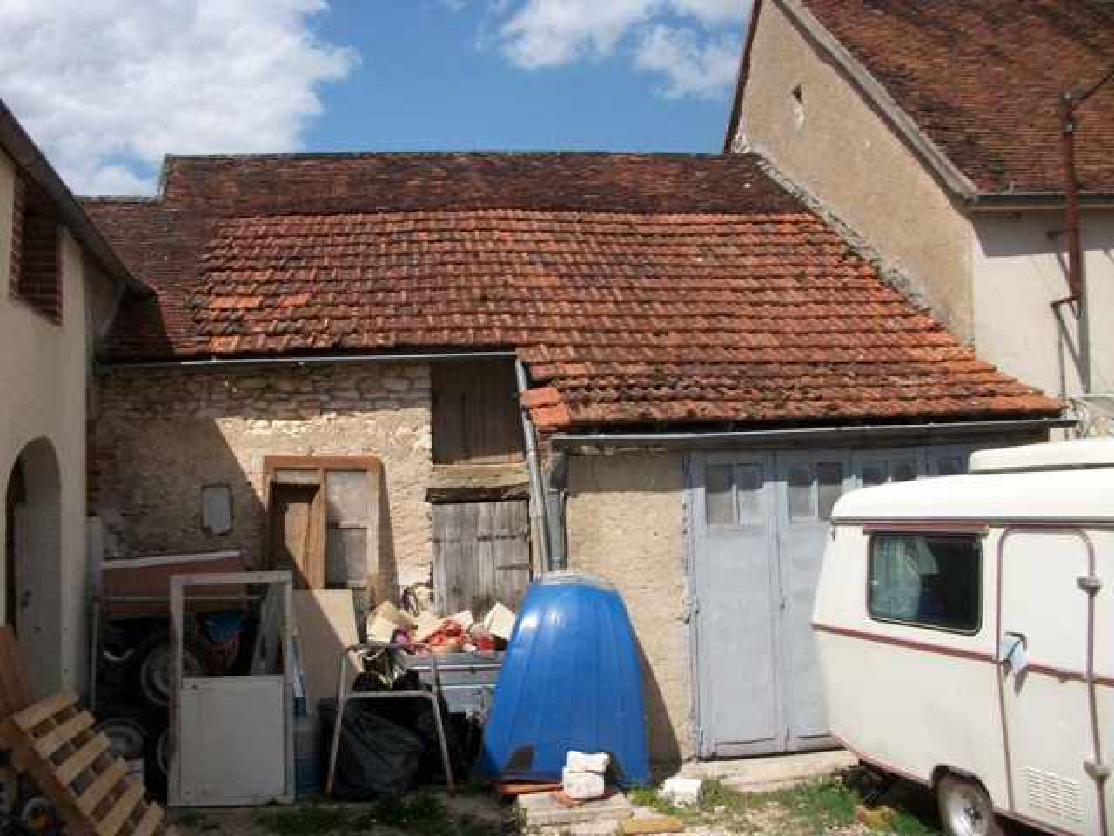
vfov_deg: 45.4
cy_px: 418
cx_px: 557
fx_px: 998
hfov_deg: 58.4
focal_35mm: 31
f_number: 8.8
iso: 80
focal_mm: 5.7
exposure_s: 1/194
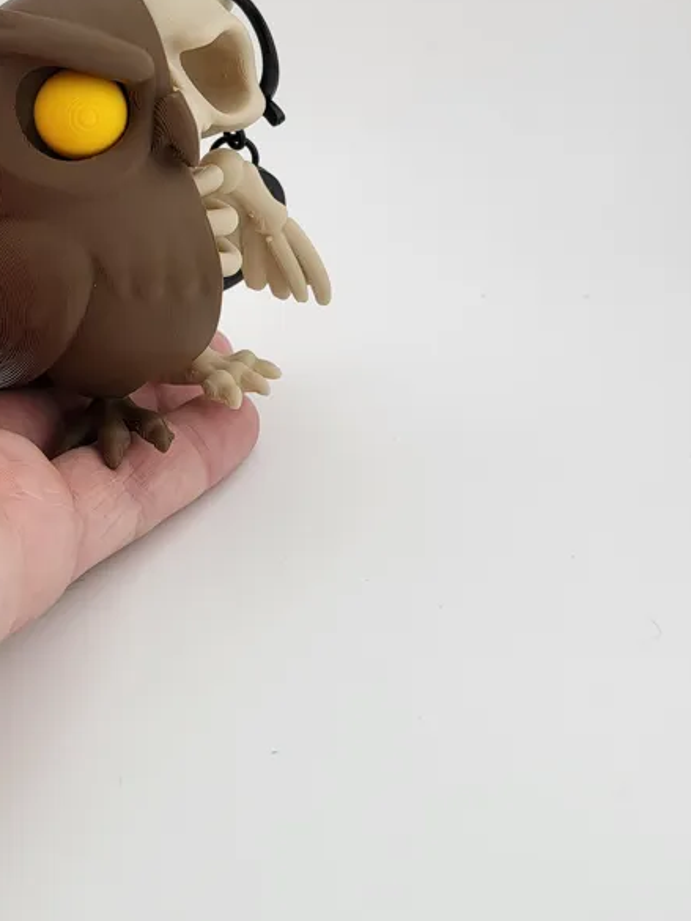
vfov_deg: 44.9
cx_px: 222
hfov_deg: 34.8
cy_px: 287
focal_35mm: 41
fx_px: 1091
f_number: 1.8
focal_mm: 5
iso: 50
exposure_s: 1/71.3
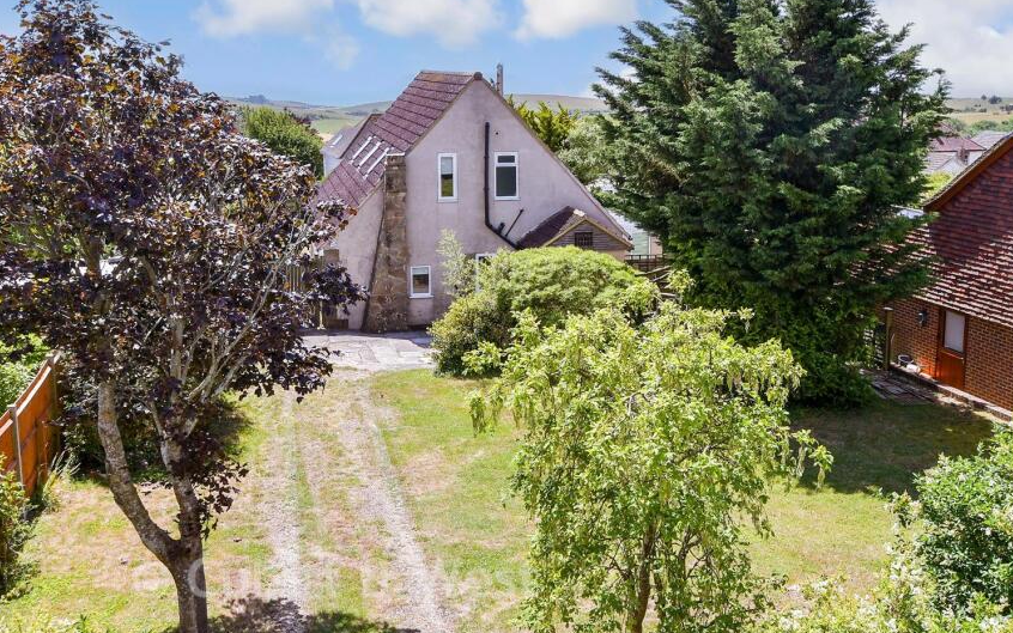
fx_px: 1022
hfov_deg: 52.7
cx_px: 530
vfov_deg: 34.4
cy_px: 299
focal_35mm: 37
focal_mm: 20
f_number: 8
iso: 200
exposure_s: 1/320
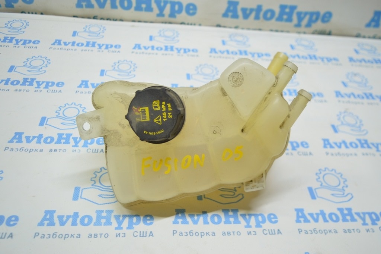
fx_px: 349
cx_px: 190
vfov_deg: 39.9
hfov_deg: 57.3
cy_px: 127
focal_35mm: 33
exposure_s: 1/60
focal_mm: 22
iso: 400
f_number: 3.8
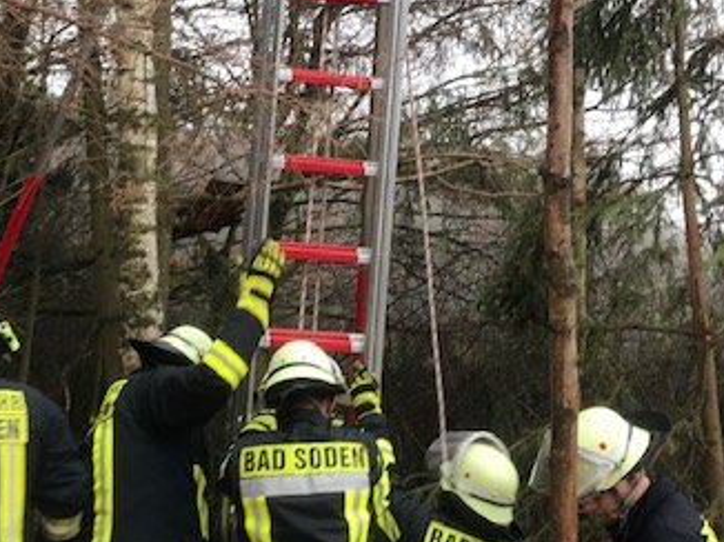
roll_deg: +0.8
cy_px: 160
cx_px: 311
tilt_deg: +3.9
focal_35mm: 55
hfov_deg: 34.9
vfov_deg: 26.3
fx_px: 1149
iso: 25
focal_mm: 3.99
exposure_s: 1/50
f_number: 1.8
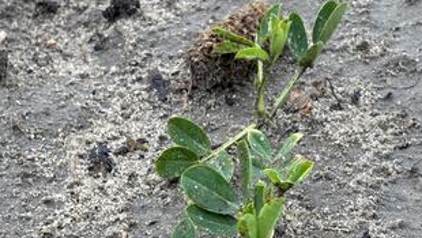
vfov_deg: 16.5
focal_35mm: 73
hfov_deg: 28.9
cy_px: 192
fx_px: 818
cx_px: 242
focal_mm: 5.96
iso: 32
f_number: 1.6
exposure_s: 1/121
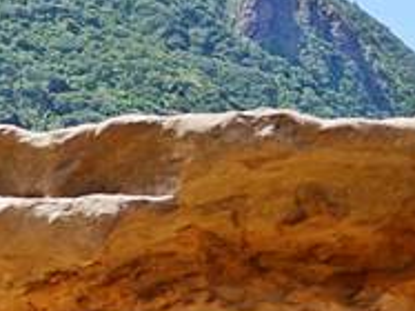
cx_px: -617
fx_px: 1797
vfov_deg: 9.4
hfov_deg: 10.9
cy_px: 568
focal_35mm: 150
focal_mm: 14
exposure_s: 1/800
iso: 200
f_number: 3.5
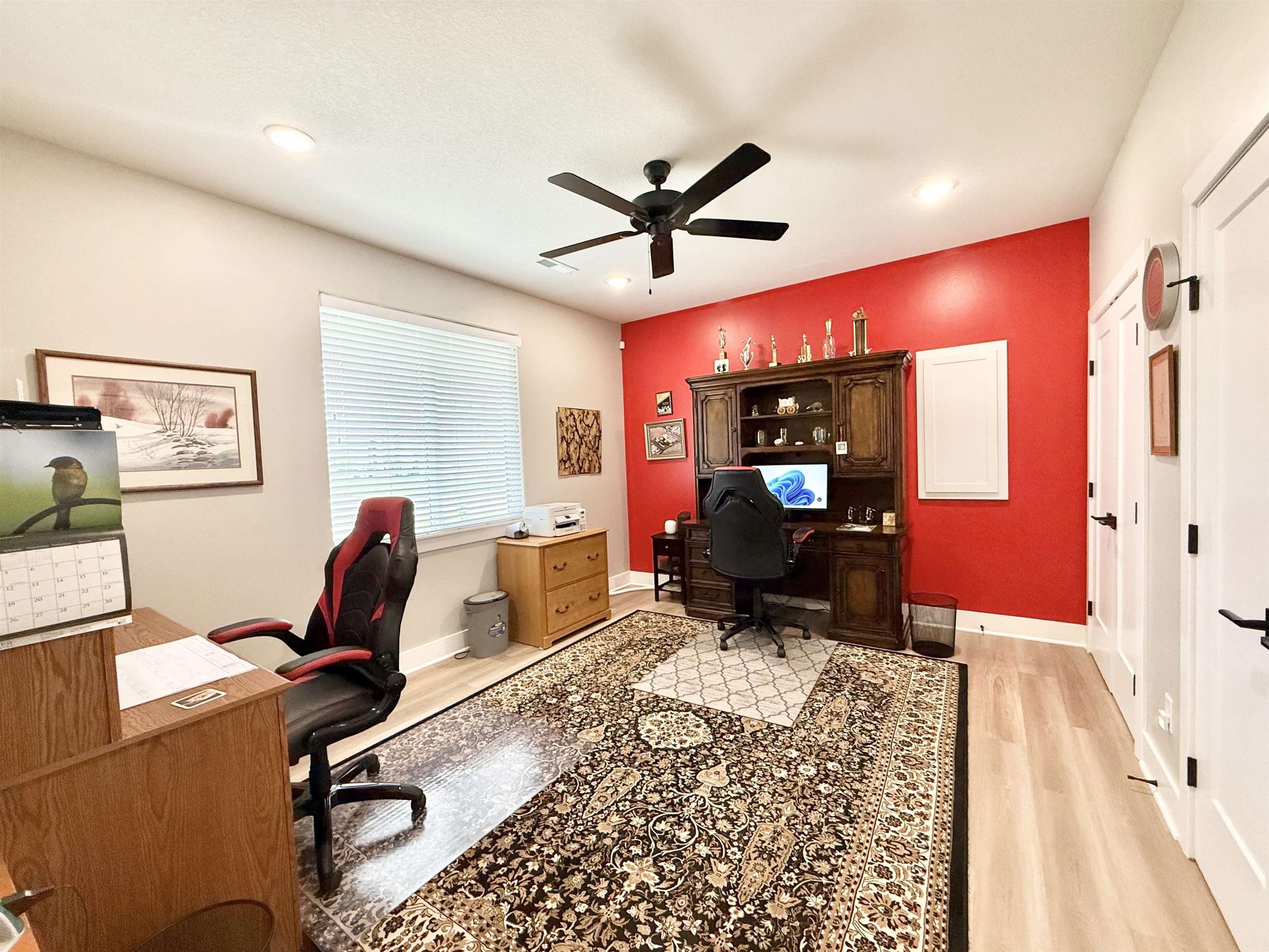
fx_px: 513
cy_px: 476
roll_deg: +1.9
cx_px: 634
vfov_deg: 85.7
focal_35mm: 14
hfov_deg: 102.1
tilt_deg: -1.7
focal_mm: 2.22
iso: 320
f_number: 2.2
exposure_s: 1/120
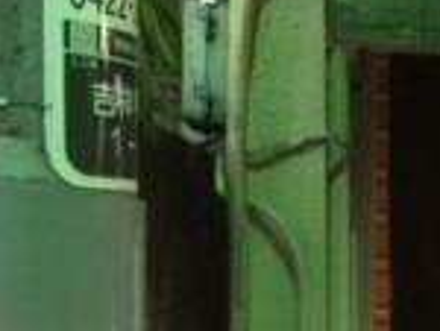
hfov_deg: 20.1
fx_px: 1146
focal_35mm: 90
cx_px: 560
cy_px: 363
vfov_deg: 16.0
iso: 400
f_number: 2.2
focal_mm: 4.12
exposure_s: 1/15
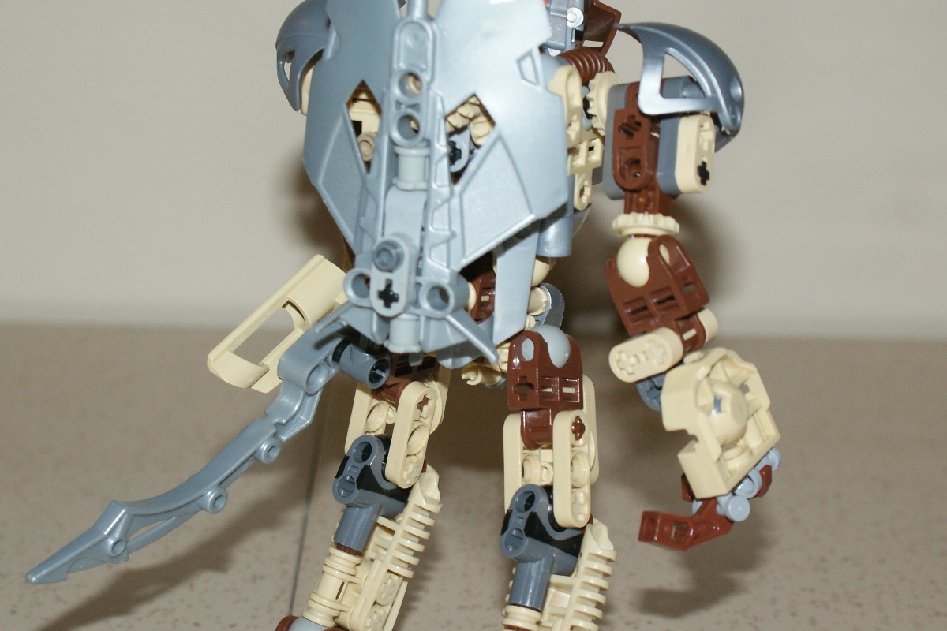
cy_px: 325
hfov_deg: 21.2
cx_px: 460
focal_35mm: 96
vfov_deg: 14.3
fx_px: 2525
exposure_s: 1/60
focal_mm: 40
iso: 400
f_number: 5.6
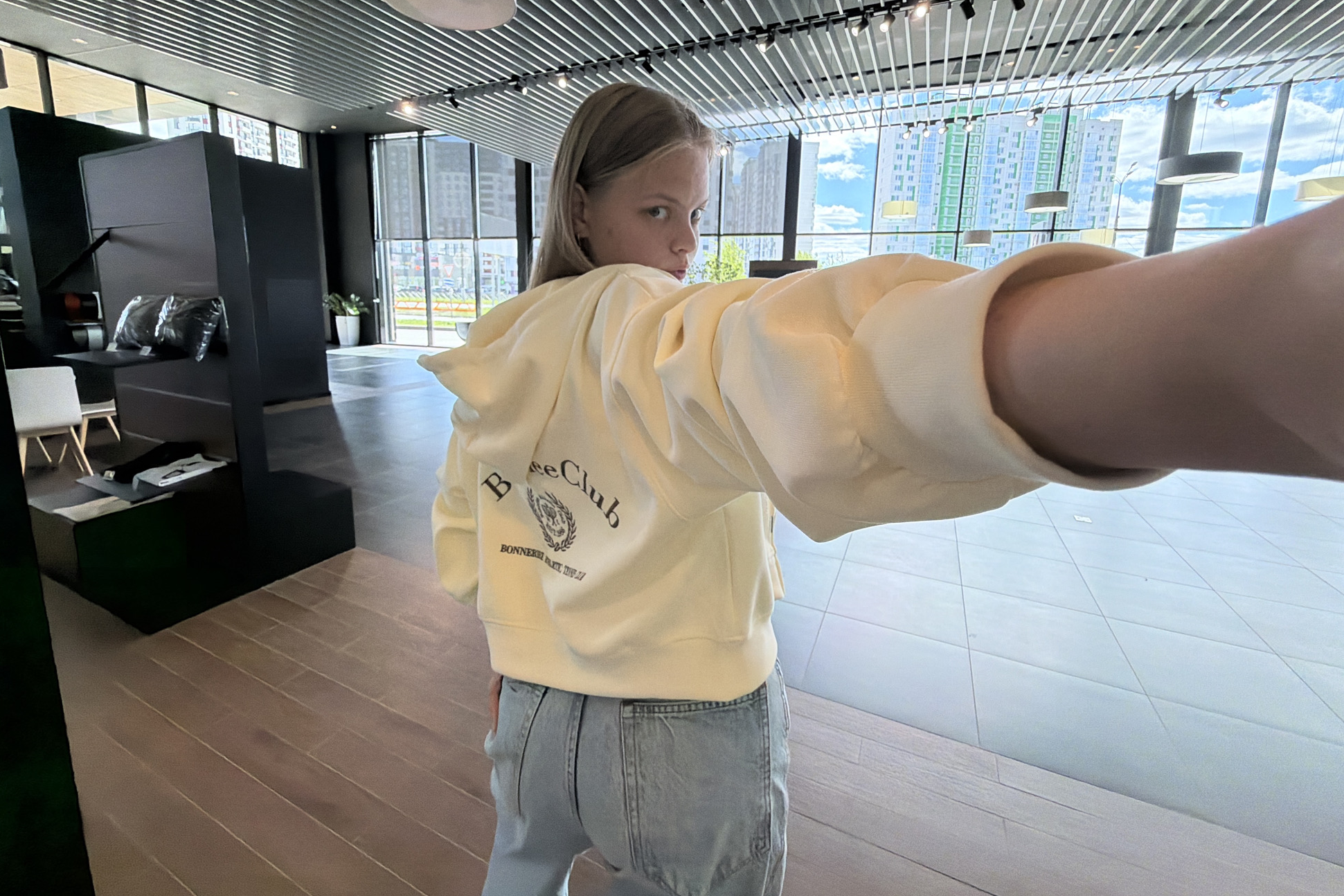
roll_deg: +0.7
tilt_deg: -8.8
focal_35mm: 15
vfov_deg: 76.9
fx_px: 560
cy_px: 384
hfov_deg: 100.4
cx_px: 652
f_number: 2.2
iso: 250
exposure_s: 1/545
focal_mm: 2.22
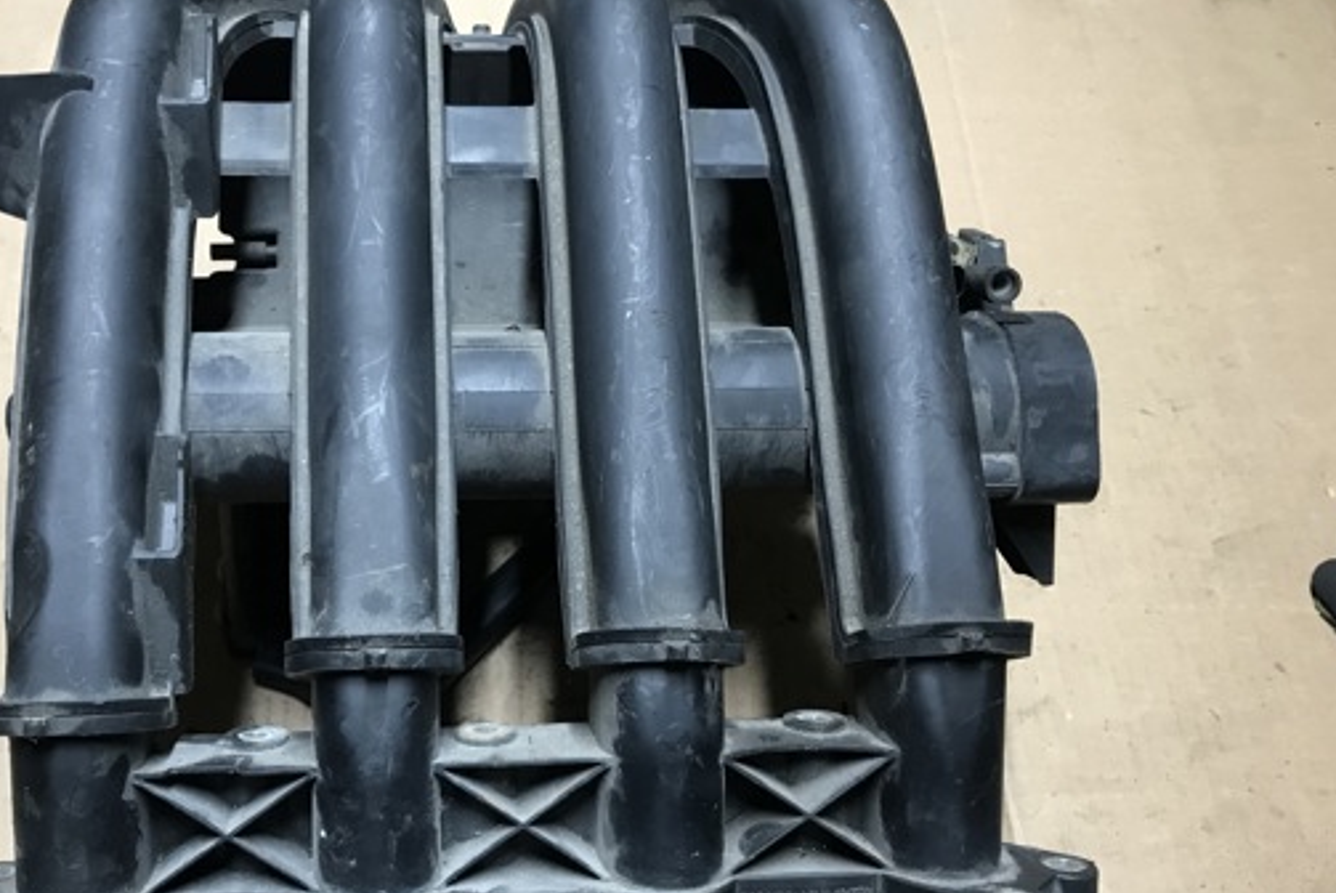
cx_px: 507
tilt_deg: -60.5
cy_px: 501
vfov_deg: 35.9
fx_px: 1374
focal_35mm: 37
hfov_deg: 51.4
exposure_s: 1/17
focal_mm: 3.99
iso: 64
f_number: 1.8
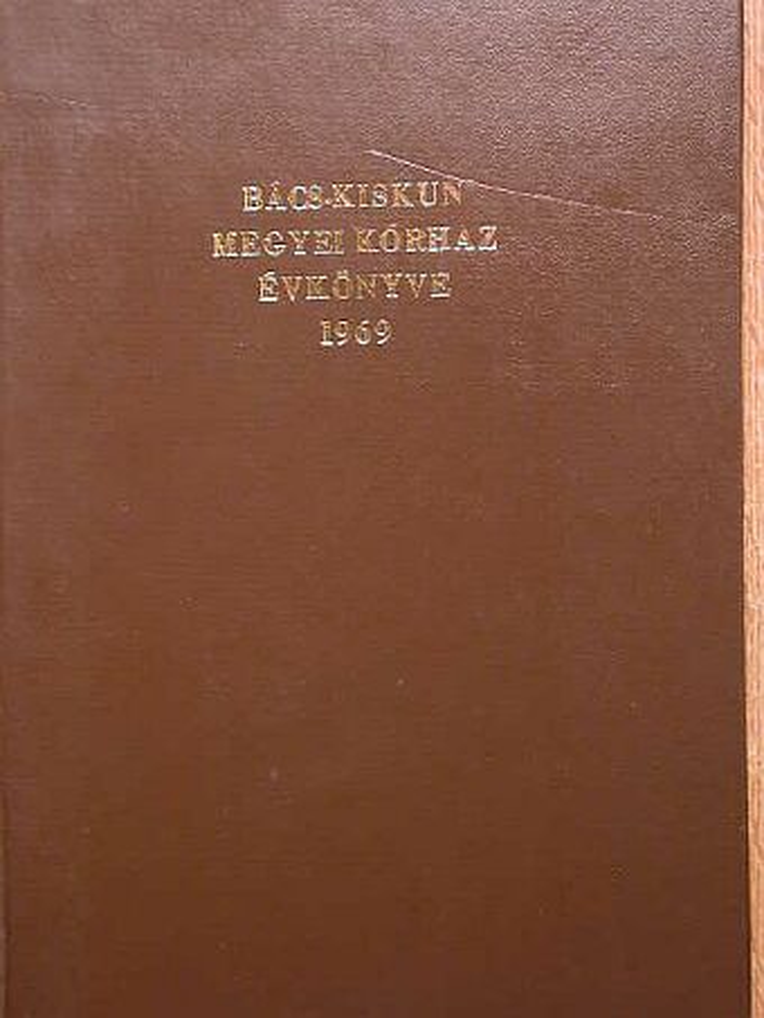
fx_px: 2000
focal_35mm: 68
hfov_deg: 21.6
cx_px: 382
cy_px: 509
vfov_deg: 28.6
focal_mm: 14.2
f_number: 3.3
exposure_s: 1/50.2
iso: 100
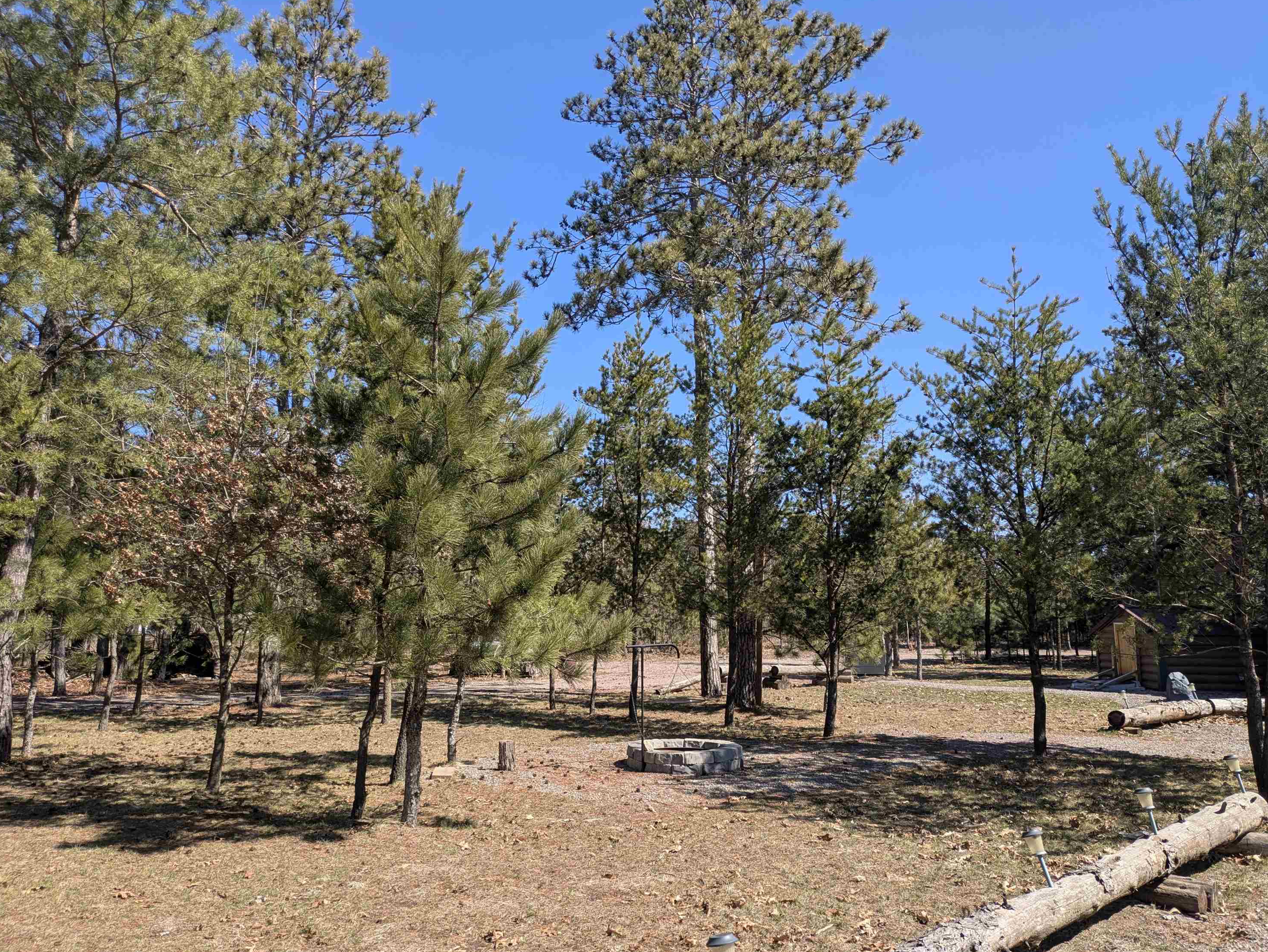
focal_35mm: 26
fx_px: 953
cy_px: 490
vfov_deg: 53.1
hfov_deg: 67.3
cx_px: 616
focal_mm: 5.43
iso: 45
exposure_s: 1/1076
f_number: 1.89
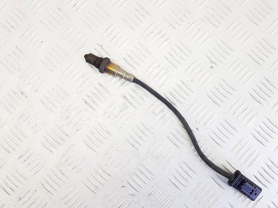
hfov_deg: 52.2
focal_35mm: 35
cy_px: 93
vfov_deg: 40.7
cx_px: 168
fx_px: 281
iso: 64
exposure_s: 1/100
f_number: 1.7
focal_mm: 4.2
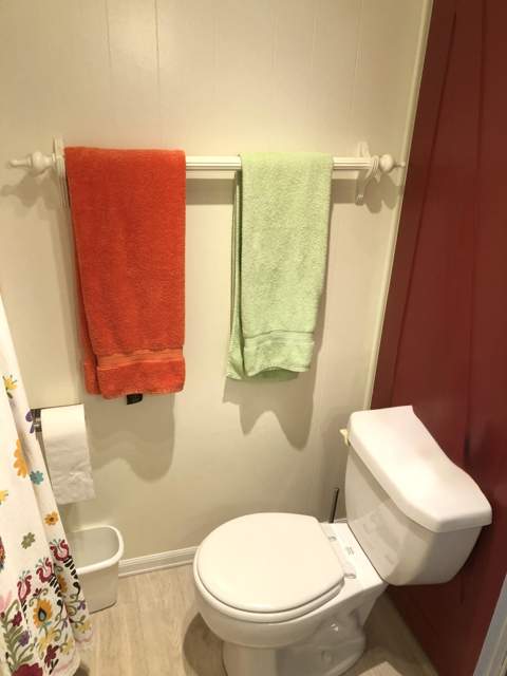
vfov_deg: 63.4
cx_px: 254
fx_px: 547
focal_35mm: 28
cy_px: 338
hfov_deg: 49.7
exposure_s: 1/20
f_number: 1.8
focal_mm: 3.99
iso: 40
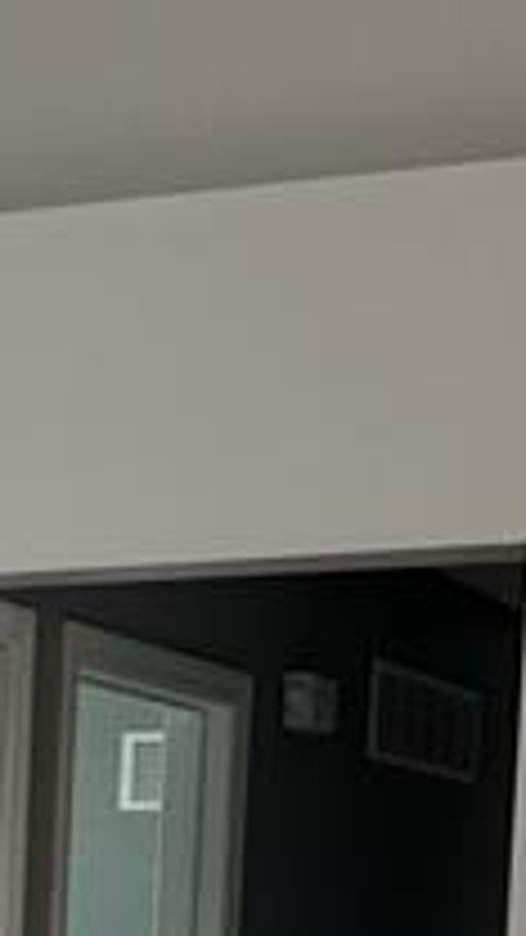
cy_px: 1287
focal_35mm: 129
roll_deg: -0.8
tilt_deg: -5.5
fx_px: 3199
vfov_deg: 15.6
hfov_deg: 8.9
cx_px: -472
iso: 200
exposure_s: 1/120
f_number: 1.78
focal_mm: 6.76
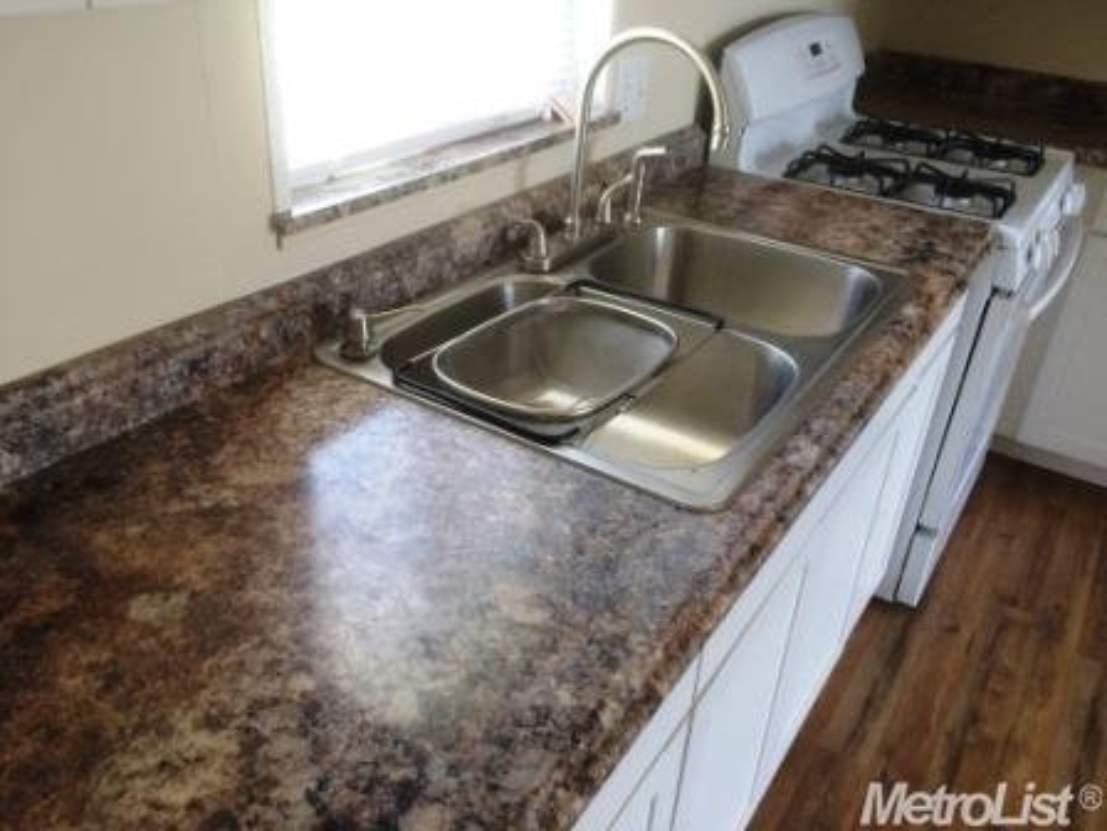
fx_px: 927
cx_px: 554
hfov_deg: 61.7
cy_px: 416
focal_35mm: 29
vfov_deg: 48.2
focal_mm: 4.15
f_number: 2.2
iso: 80
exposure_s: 1/30
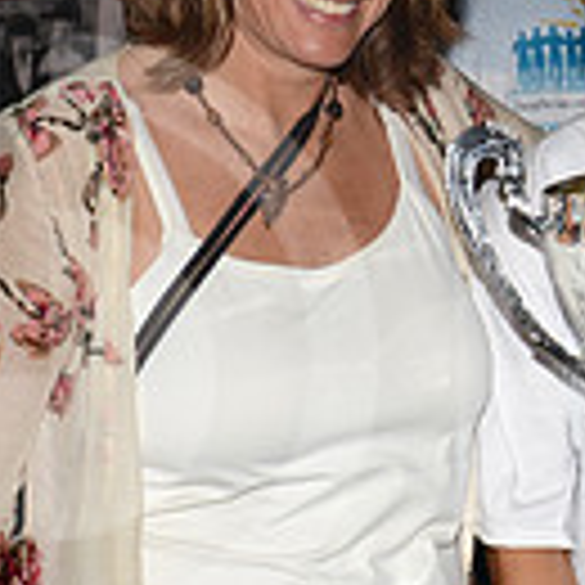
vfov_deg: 11.5
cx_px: 819
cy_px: 367
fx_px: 2906
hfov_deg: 11.1
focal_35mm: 152
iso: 320
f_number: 6.3
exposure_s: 1/125
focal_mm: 40
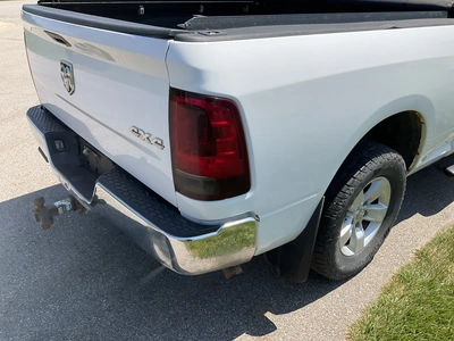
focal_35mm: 29
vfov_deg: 48.2
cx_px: 227
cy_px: 170
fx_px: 380
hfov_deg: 61.7
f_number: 1.8
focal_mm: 3
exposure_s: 1/1577
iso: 25
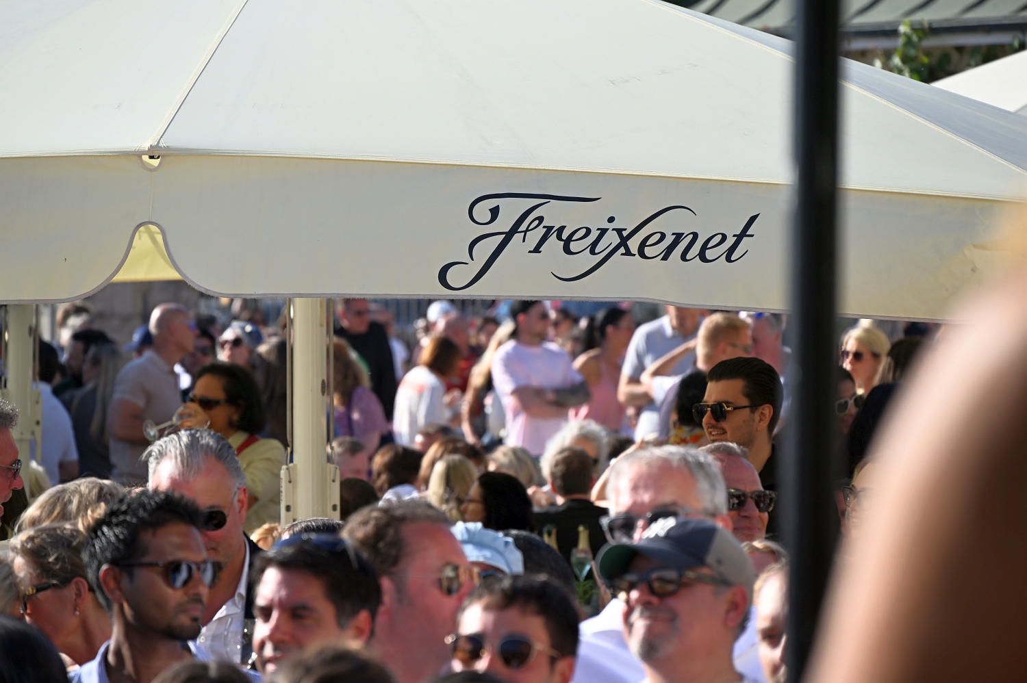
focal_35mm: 200
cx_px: 514
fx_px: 5702
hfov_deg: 10.3
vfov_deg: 6.9
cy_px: 342
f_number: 6.3
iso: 100
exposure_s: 1/250
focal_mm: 200
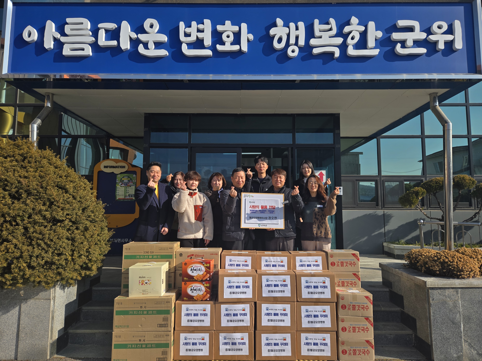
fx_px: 320
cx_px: 241
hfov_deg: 73.9
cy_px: 180
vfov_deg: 58.9
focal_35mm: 23
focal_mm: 5.4
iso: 40
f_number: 1.8
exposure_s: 1/2921
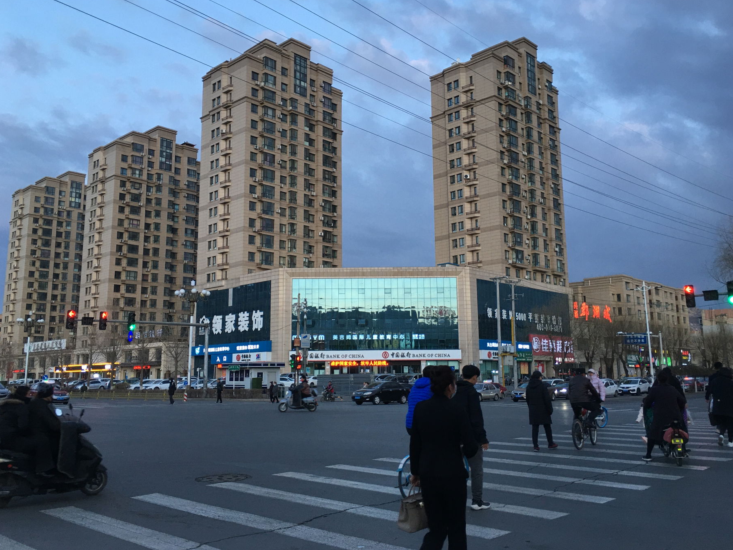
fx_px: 656
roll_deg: -0.5
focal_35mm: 31
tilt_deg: +11.5
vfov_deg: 45.4
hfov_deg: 58.4
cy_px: 262
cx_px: 370
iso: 25
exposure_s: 1/33
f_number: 2.2
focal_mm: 4.15
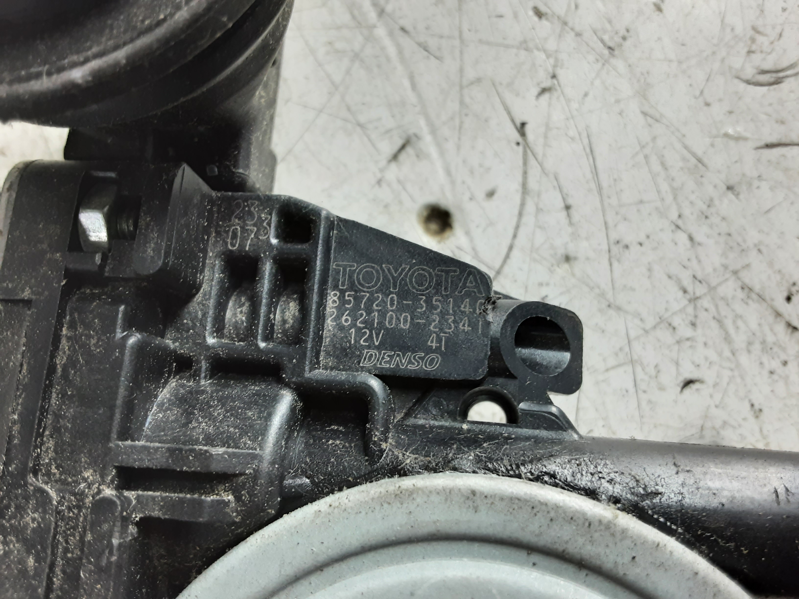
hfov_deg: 65.3
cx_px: 400
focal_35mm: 27
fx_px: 623
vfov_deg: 51.4
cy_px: 300
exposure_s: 1/50
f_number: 1.9
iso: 100
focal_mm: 2.91
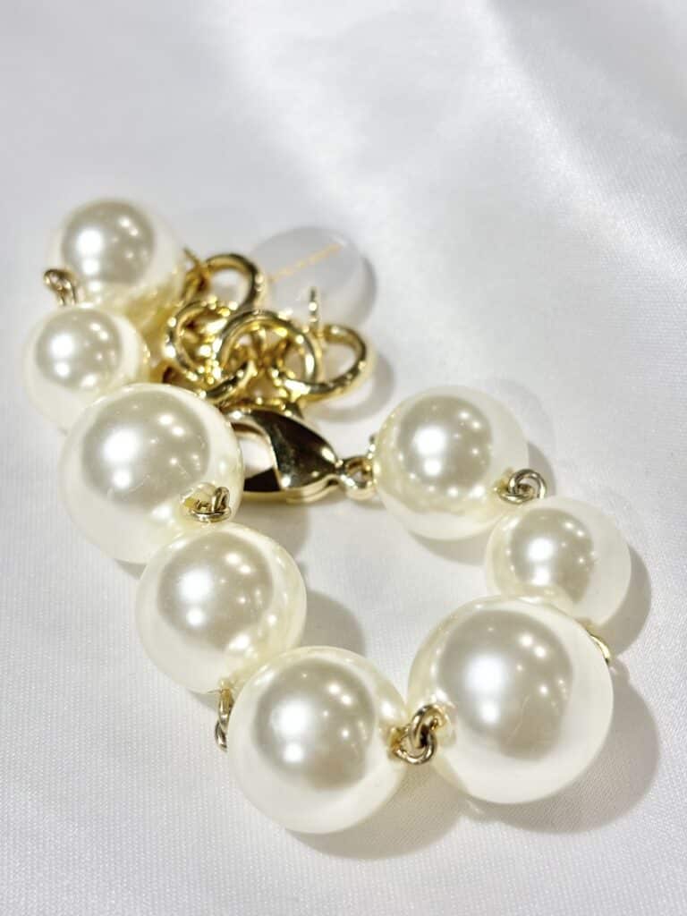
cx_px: 344
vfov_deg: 36.8
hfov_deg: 28.0
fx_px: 1376
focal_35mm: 52
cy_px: 458
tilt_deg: -47.6
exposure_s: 1/327
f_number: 1.6
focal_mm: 5.96
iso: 32
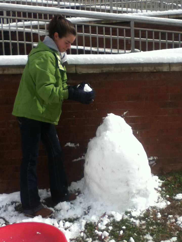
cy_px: 121
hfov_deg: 44.2
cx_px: 91
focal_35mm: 32
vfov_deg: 56.8
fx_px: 224
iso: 80
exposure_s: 1/1313
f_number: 2.4
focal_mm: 3.85
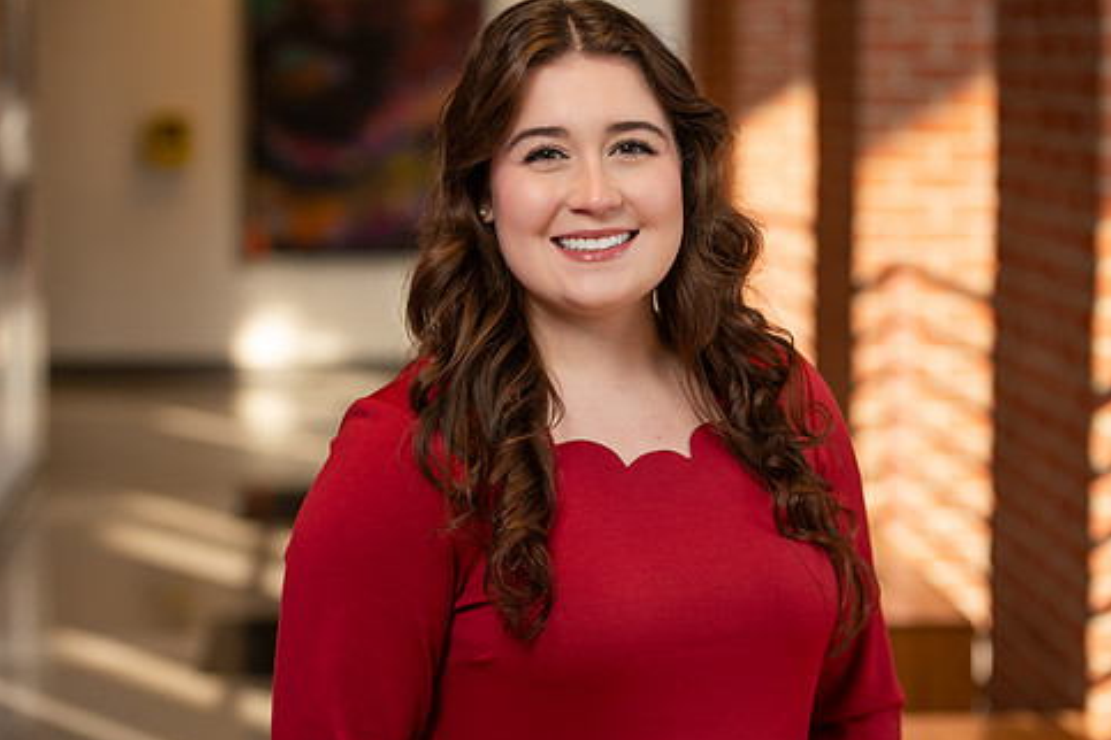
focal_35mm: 102
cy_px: 348
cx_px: 497
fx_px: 3148
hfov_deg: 20.0
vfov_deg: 13.4
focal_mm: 85
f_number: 3.2
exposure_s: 1/250
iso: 250
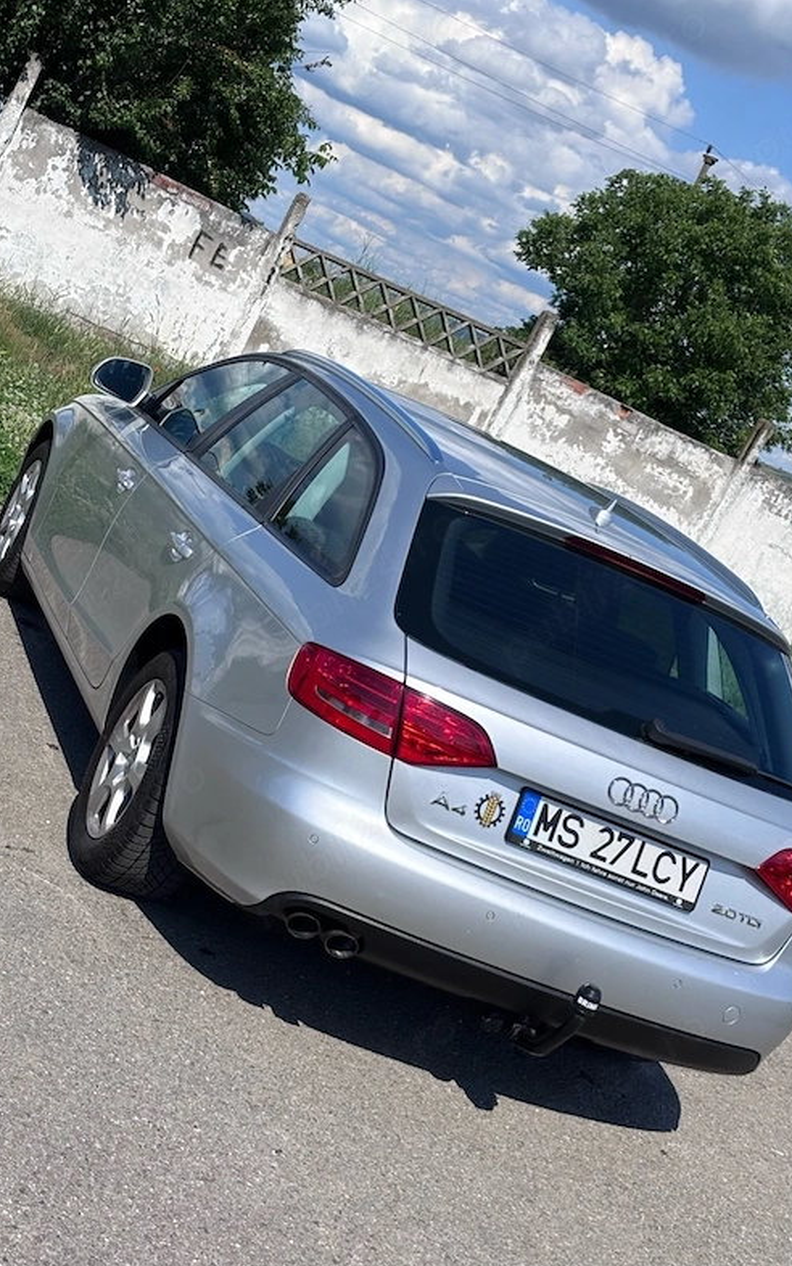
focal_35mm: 56
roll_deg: -25.4
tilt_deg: -8.4
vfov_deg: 36.3
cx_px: 417
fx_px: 1934
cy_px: 629
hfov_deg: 23.1
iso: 32
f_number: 1.6
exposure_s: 1/4255
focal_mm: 5.96
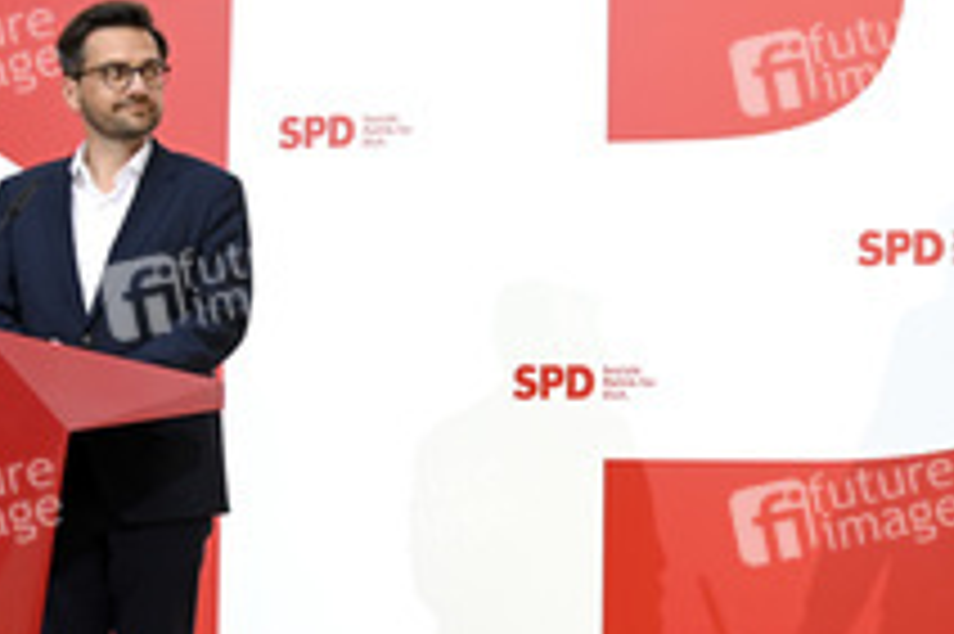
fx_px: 1801
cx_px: 727
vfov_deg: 19.9
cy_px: 400
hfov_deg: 29.2
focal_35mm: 68
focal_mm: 32
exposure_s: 1/320
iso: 1250
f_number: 5.6
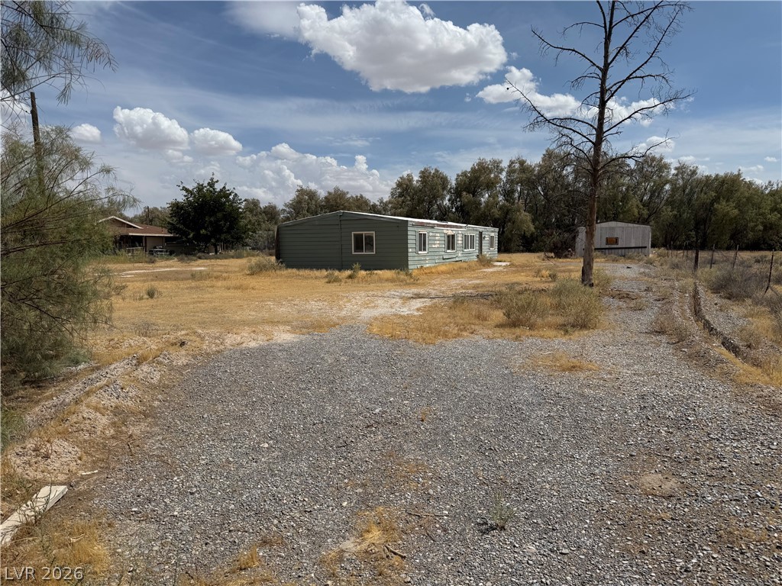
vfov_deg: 56.8
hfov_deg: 71.6
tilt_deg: -6.3
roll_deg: +2.2
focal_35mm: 24
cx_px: 391
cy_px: 293
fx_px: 542
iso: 80
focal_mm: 6.76
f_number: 1.78
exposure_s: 1/11905
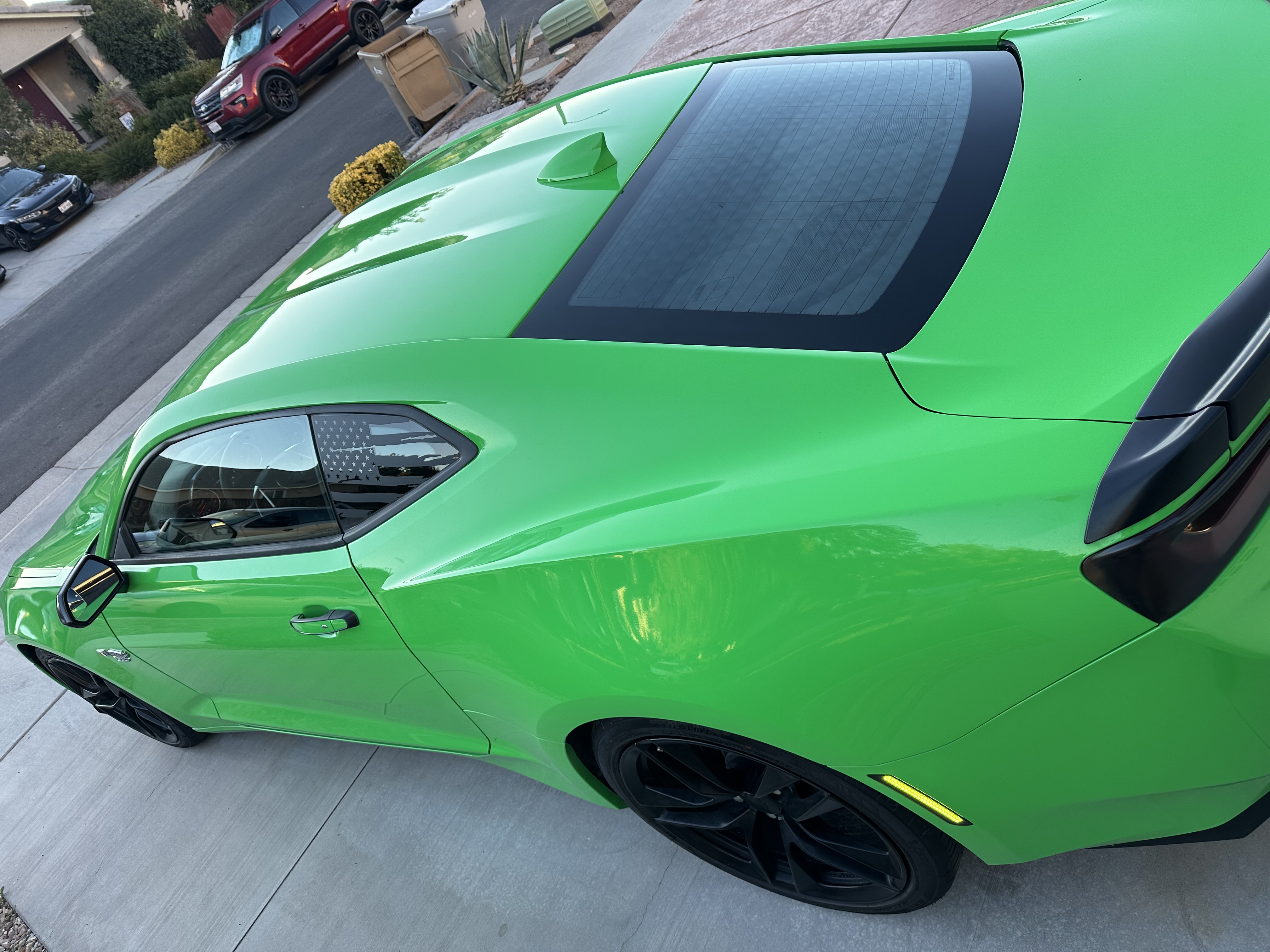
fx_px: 881
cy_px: 476
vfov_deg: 56.8
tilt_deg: -34.5
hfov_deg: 71.6
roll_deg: +32.4
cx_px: 635
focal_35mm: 24
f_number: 1.78
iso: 80
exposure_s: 1/317
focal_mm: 6.86
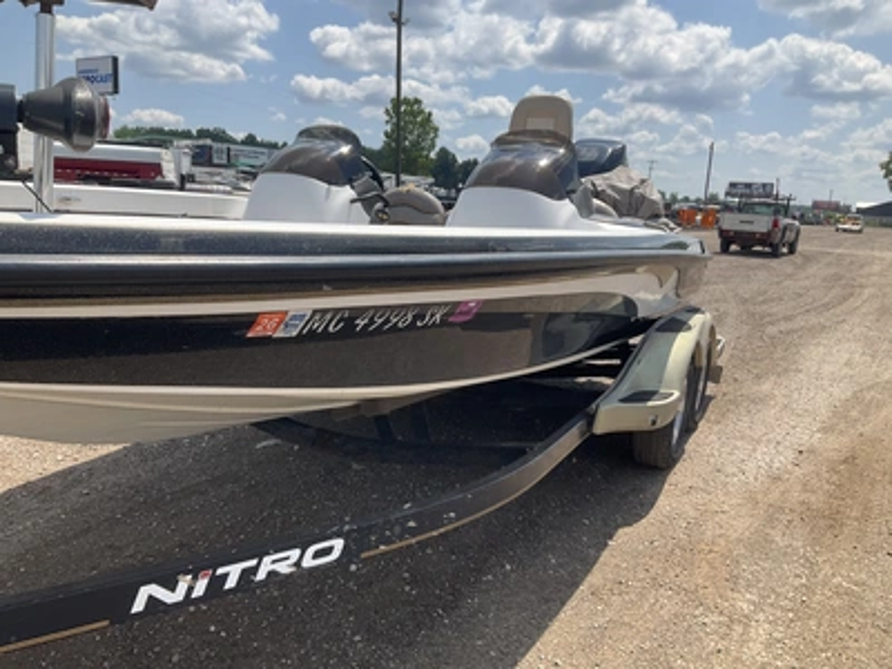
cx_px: 446
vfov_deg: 48.2
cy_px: 334
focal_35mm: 29
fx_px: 747
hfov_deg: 61.7
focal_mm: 3
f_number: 1.8
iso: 25
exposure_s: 1/1055
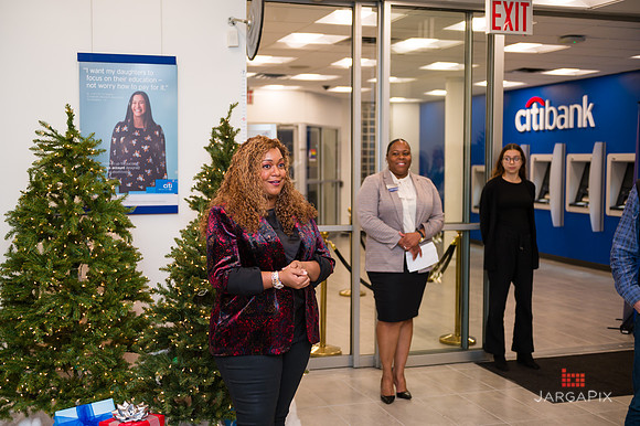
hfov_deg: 43.6
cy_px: 213
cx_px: 320
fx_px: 800
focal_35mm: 45
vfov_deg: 29.8
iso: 400
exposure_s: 1/200
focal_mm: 45
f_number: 3.2
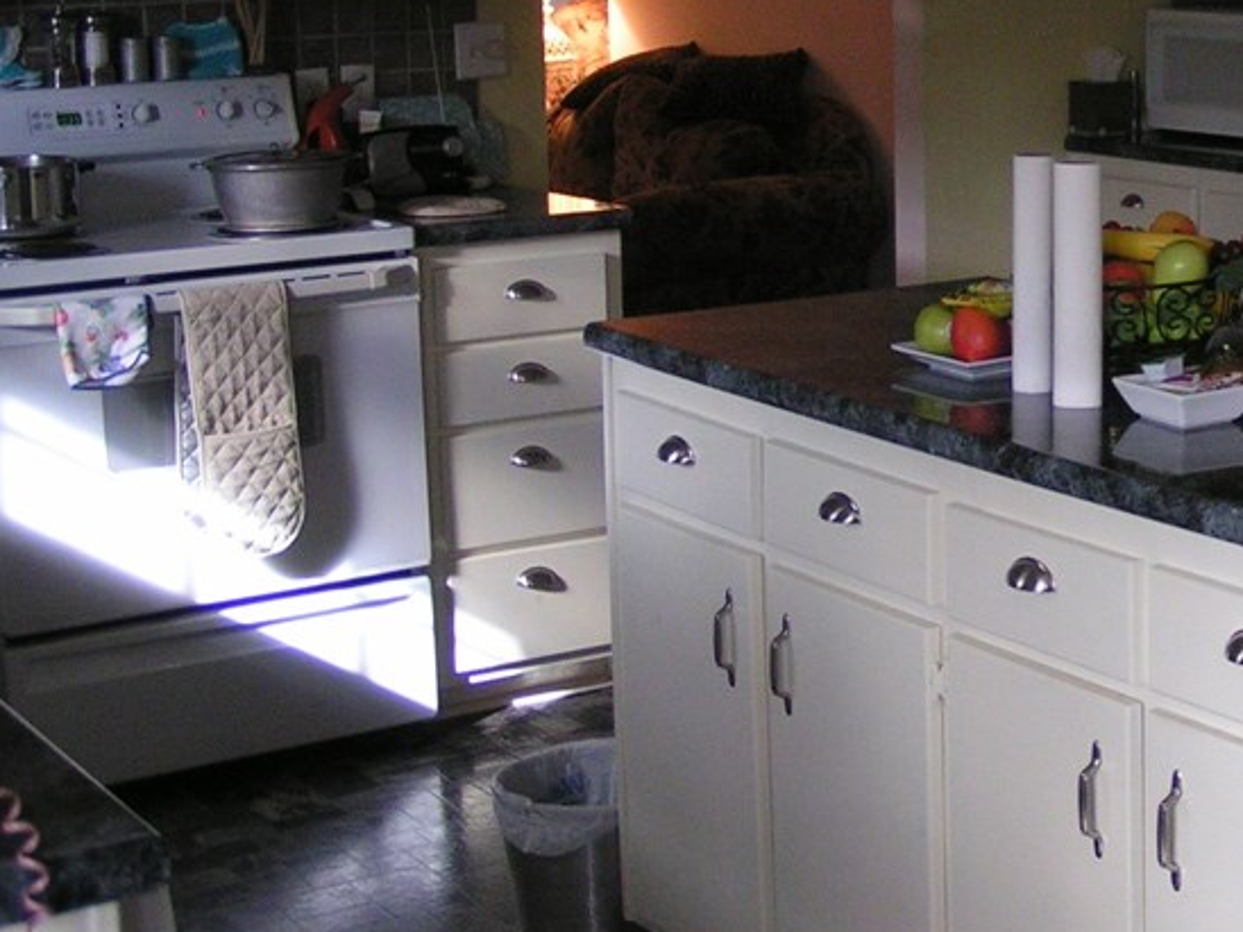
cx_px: 1121
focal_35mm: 71
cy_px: 231
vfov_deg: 20.6
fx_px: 2549
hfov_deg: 26.5
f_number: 2.8
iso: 160
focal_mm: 5.8
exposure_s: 1/40
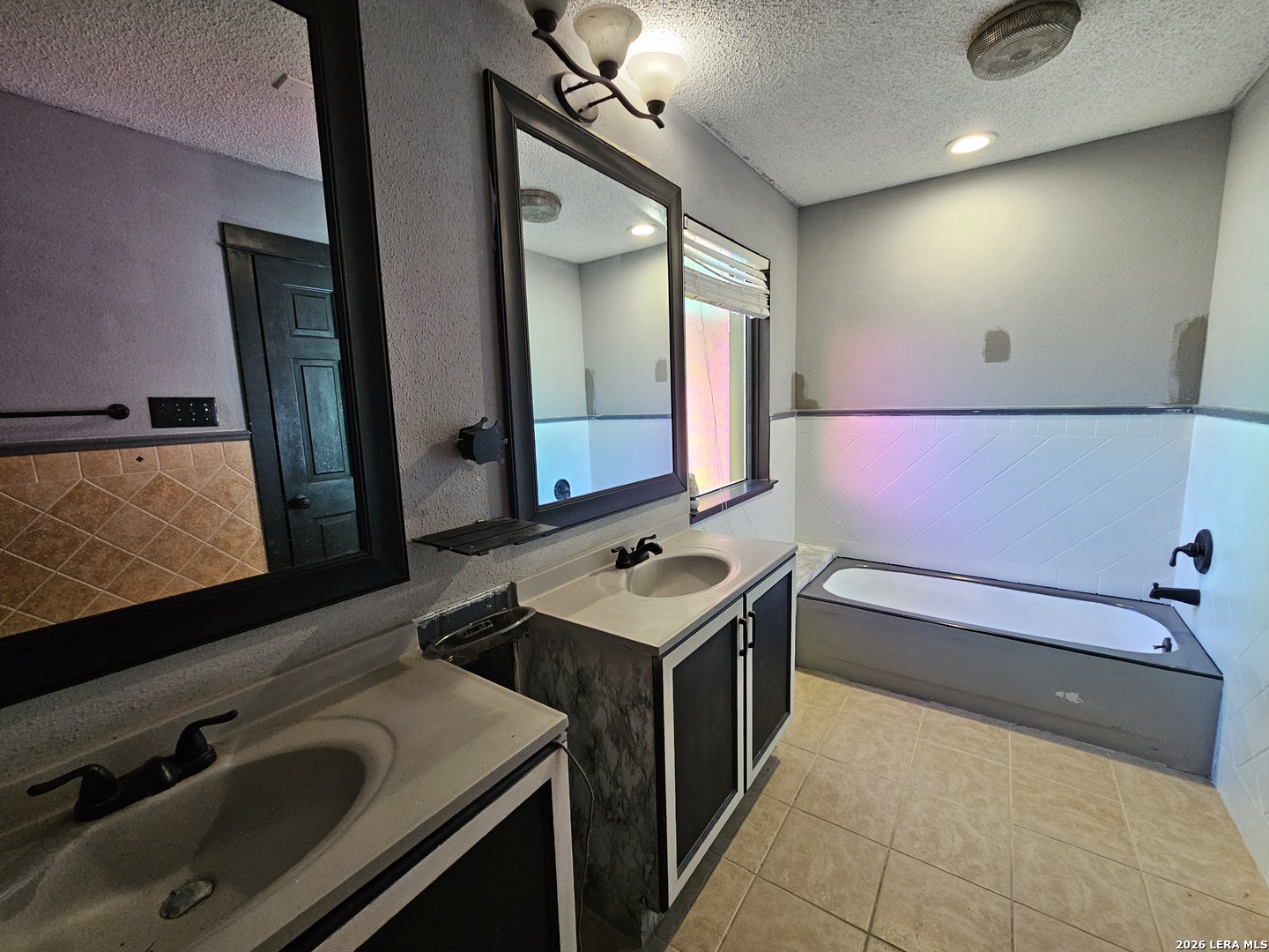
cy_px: 476
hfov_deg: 106.2
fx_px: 477
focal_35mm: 13
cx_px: 634
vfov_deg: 89.9
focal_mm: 2.2
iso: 250
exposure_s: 1/60
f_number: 2.2
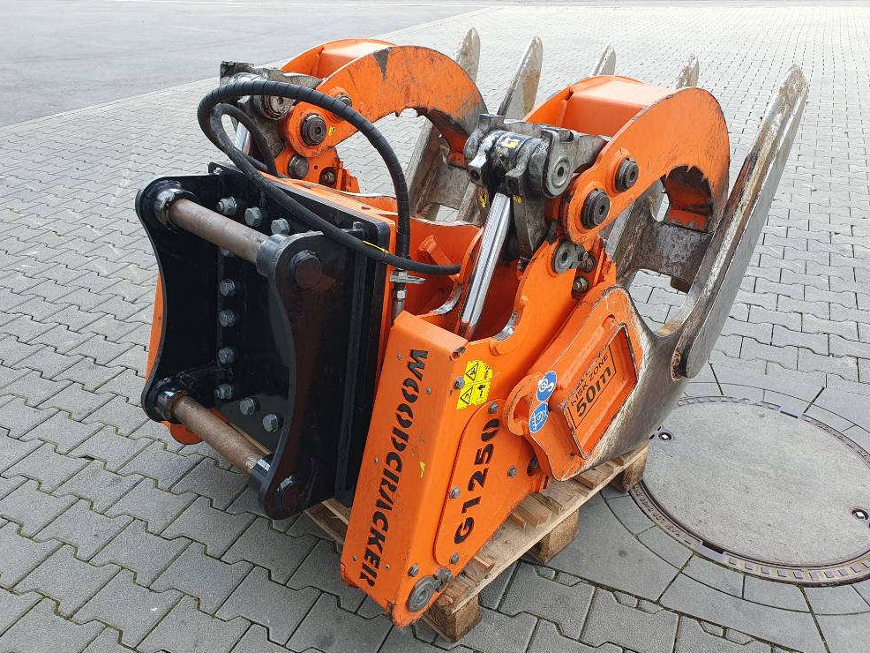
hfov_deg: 65.3
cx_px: 446
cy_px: 327
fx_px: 679
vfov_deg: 51.4
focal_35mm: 27
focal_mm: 4.32
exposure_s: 1/243
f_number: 2.4
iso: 50
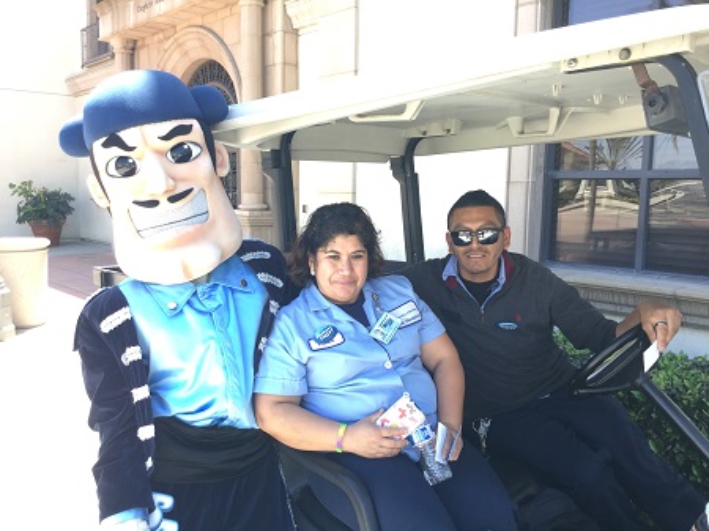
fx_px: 635
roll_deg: -0.9
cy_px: 266
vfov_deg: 45.4
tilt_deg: -7.5
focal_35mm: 31
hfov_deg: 58.4
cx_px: 354
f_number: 2.4
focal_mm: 3.3
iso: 32
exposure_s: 1/120
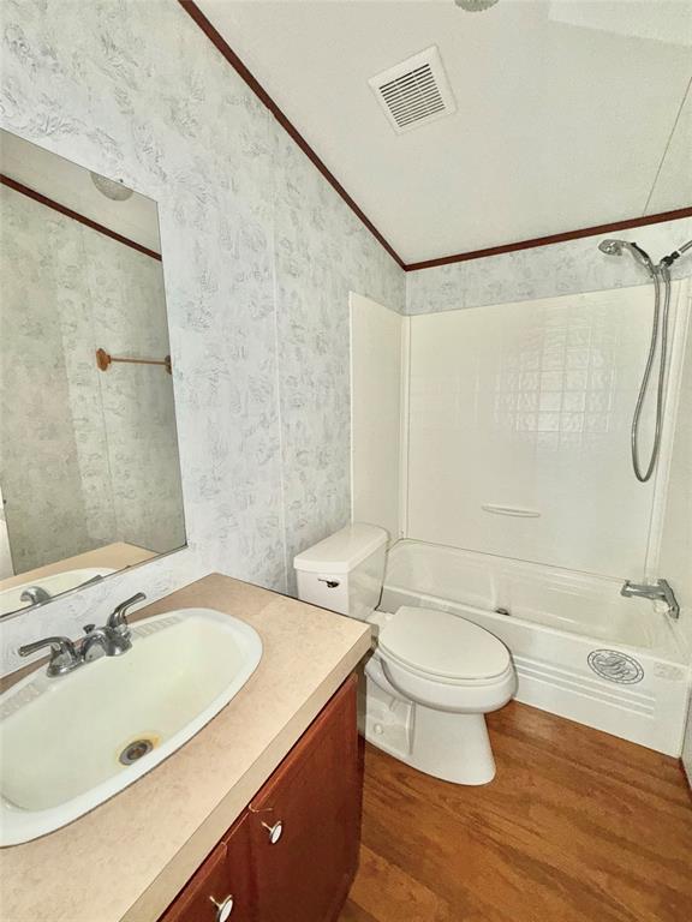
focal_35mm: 14
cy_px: 461
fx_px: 373
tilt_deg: -9.5
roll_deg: +1.1
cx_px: 346
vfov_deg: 102.1
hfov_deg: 85.7
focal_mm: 2.22
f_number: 2.2
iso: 160
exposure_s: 1/45
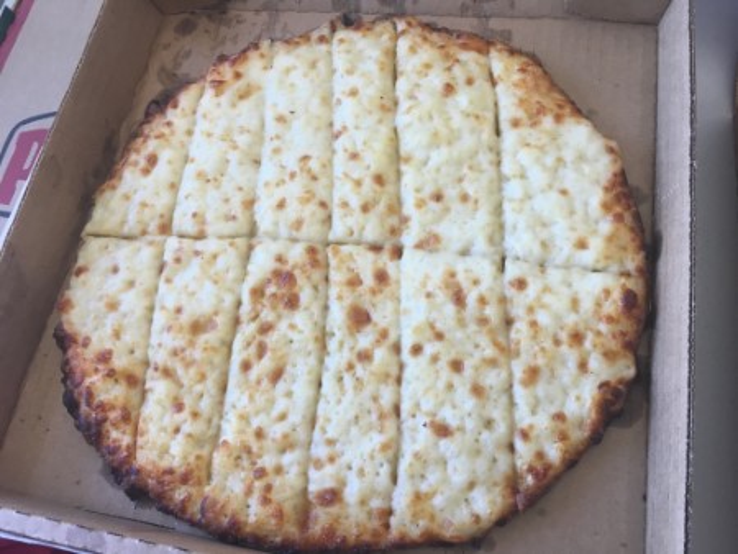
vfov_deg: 48.3
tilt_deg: -67.6
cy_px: 277
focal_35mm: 29
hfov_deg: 61.6
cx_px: 369
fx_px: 619
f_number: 2.2
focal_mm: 4.15
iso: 40
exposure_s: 1/30
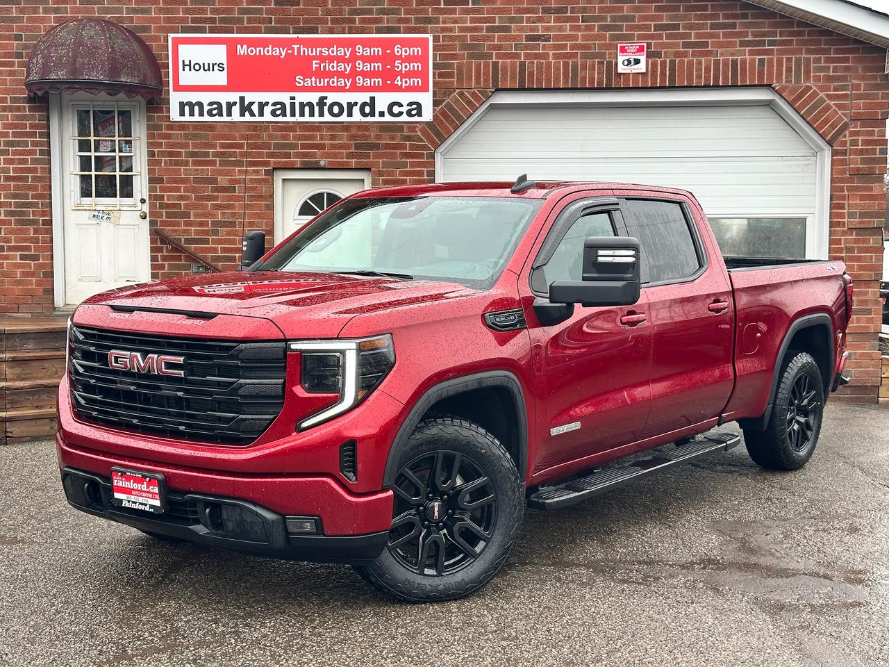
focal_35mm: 48
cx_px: 444
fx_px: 1233
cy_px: 334
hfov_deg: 39.7
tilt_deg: -4.3
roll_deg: +0.7
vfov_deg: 30.3
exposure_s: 1/195
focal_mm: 6.86
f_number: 1.78
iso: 50
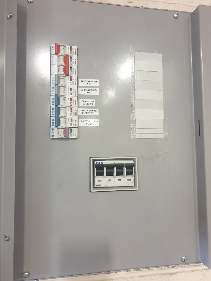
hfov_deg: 53.1
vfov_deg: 67.3
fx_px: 211
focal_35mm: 26
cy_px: 140
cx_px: 106
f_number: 1.5
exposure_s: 1/33
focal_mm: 4.3
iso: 250
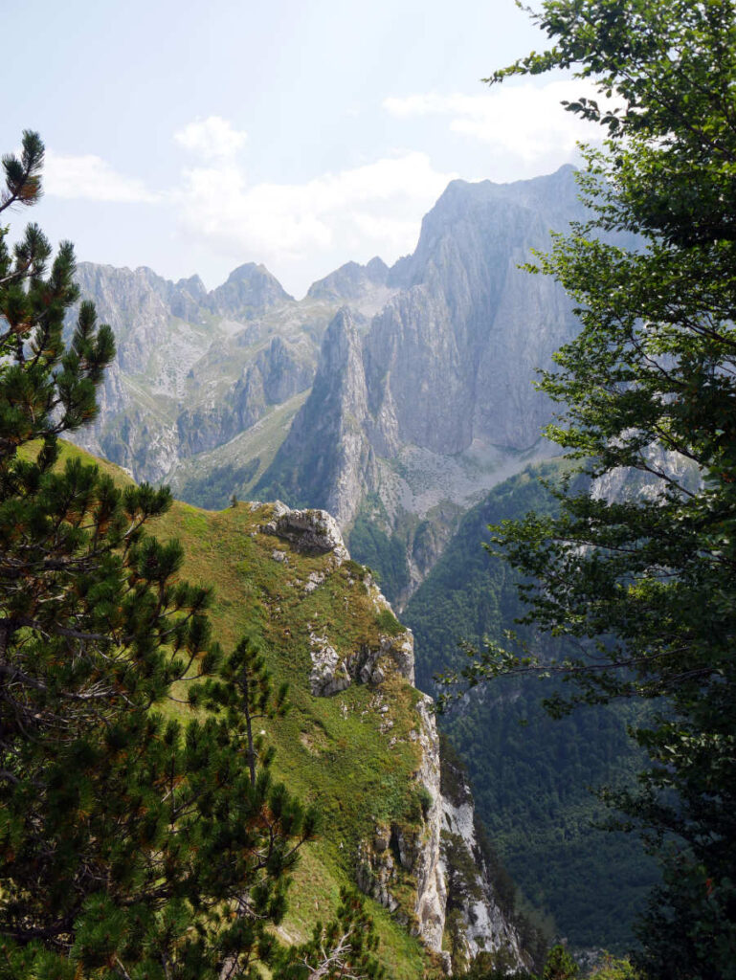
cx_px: 368
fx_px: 850
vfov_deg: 59.9
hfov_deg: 46.8
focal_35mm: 30
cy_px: 490
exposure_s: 1/400
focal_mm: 15
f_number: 7.1
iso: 200
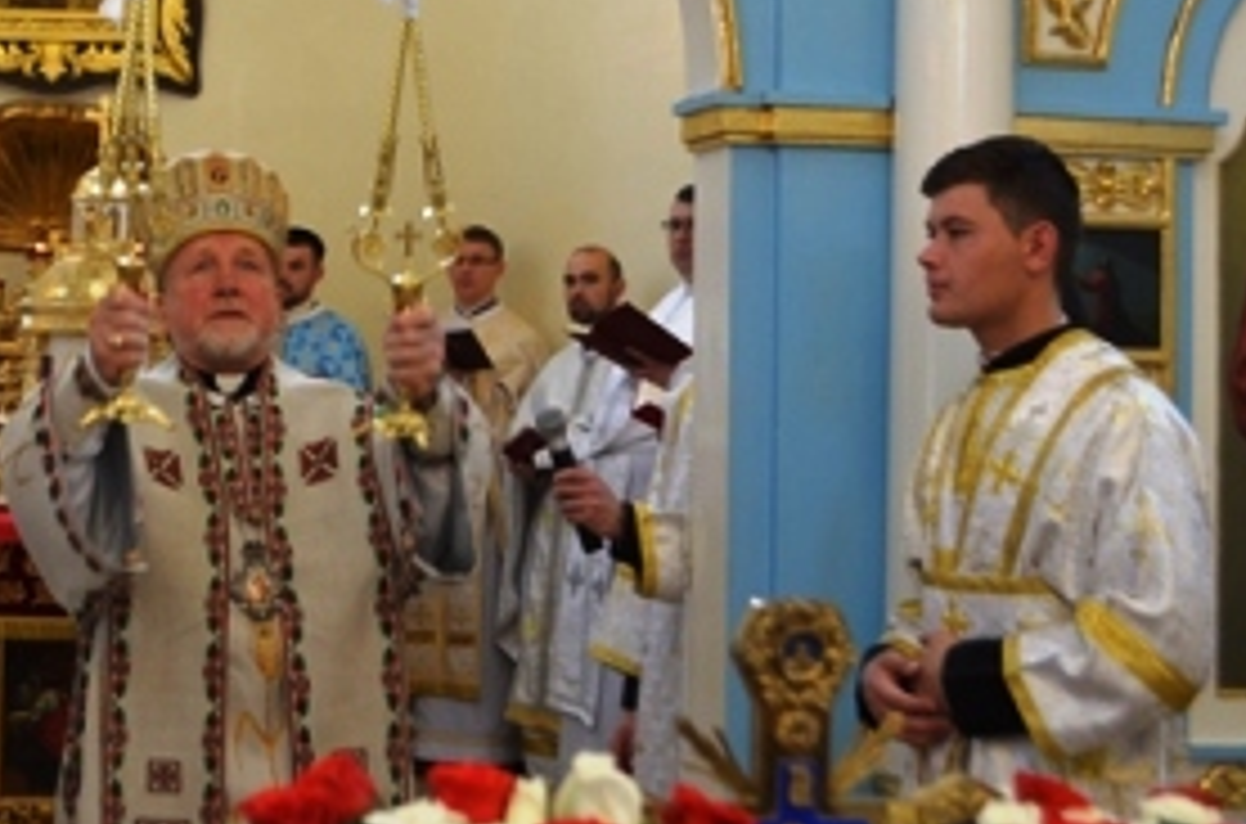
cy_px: 142
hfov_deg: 30.2
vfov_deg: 20.5
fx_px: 2243
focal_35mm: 65
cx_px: 229
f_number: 4
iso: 400
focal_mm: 24
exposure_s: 1/60
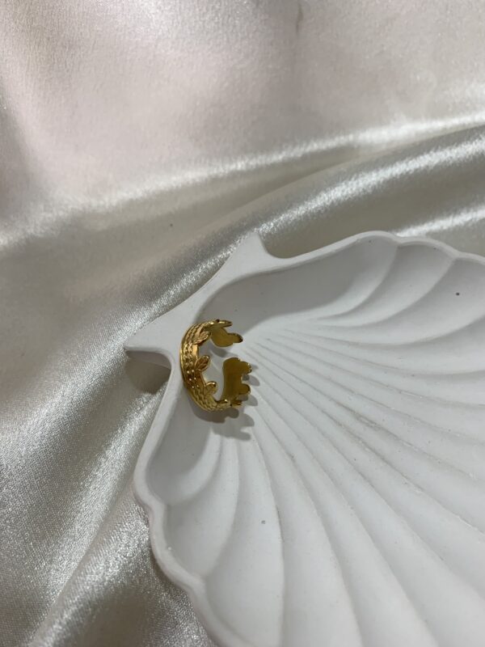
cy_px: 324
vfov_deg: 67.3
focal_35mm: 26
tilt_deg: -55.8
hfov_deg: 53.1
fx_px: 486
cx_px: 242
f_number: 1.8
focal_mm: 4.25
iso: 80
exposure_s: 1/100
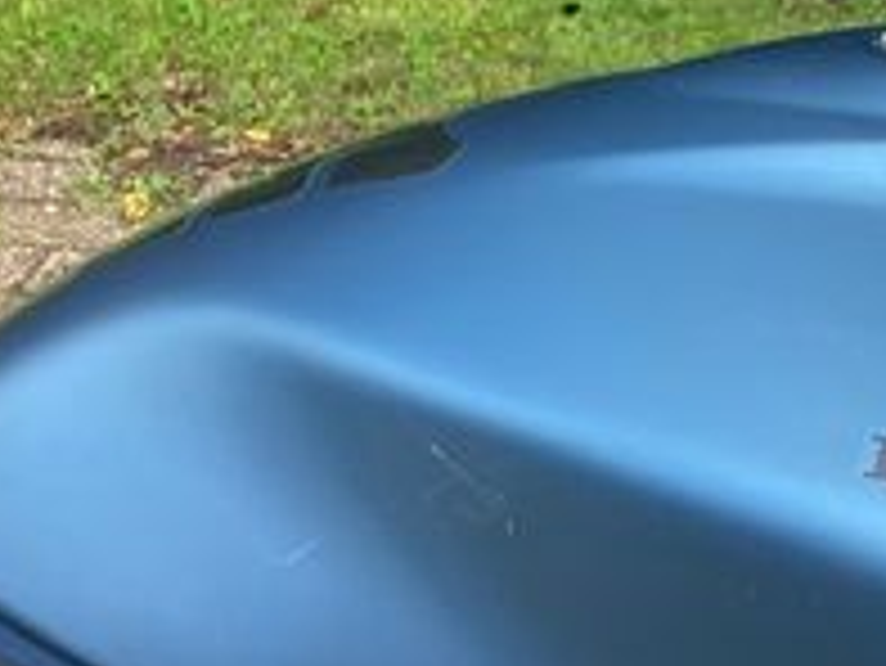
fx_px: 2331
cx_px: 756
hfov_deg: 21.2
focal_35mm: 91
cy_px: 536
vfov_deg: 16.1
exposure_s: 1/284
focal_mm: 3.99
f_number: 1.8
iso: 32
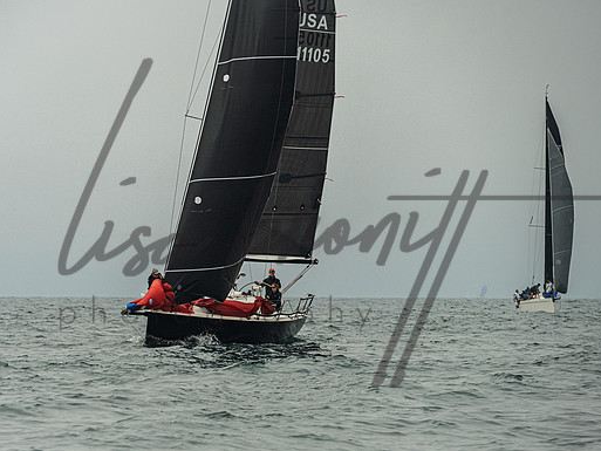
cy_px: 269
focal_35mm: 296
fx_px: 5140
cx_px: 212
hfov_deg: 6.7
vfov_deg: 5.0
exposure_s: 1/2500
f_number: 6.3
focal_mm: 200
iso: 400
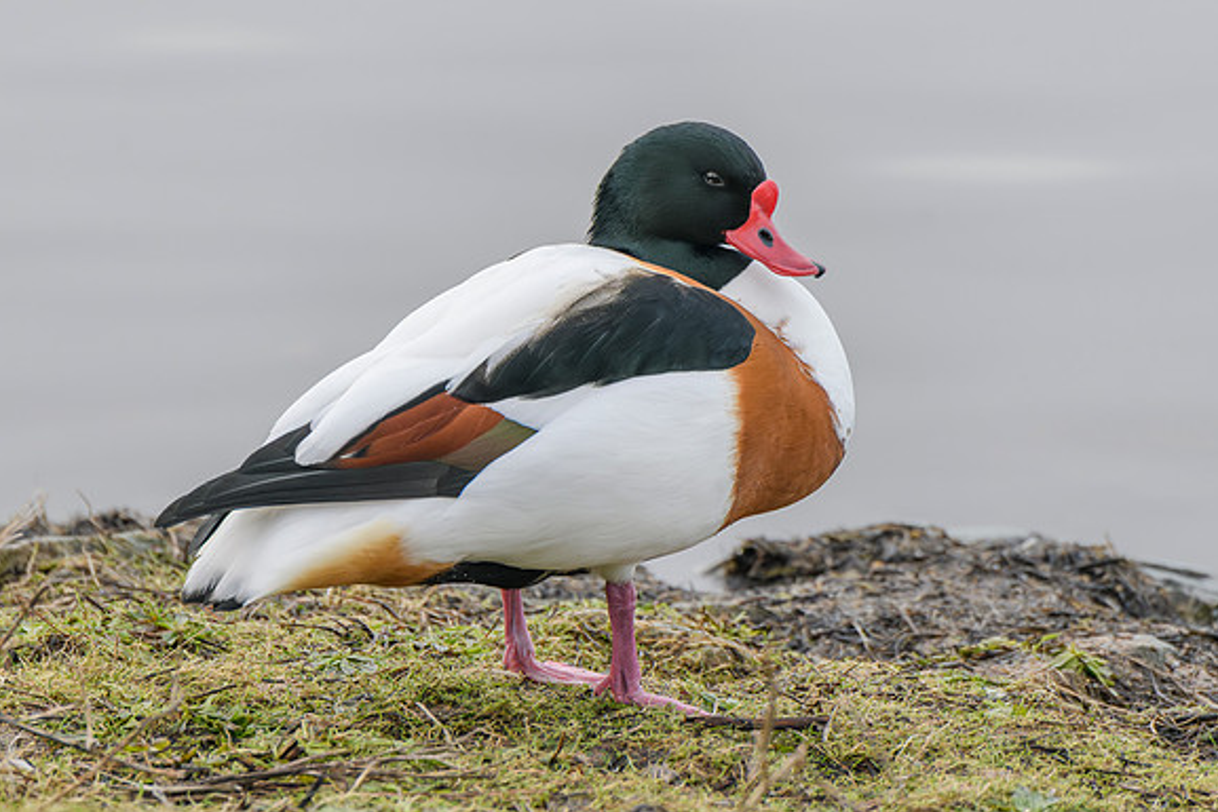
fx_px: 17427
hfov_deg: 4.0
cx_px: 665
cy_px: 291
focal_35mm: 515
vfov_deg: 2.7
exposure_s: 1/1250
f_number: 7.1
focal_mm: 400
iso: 2000
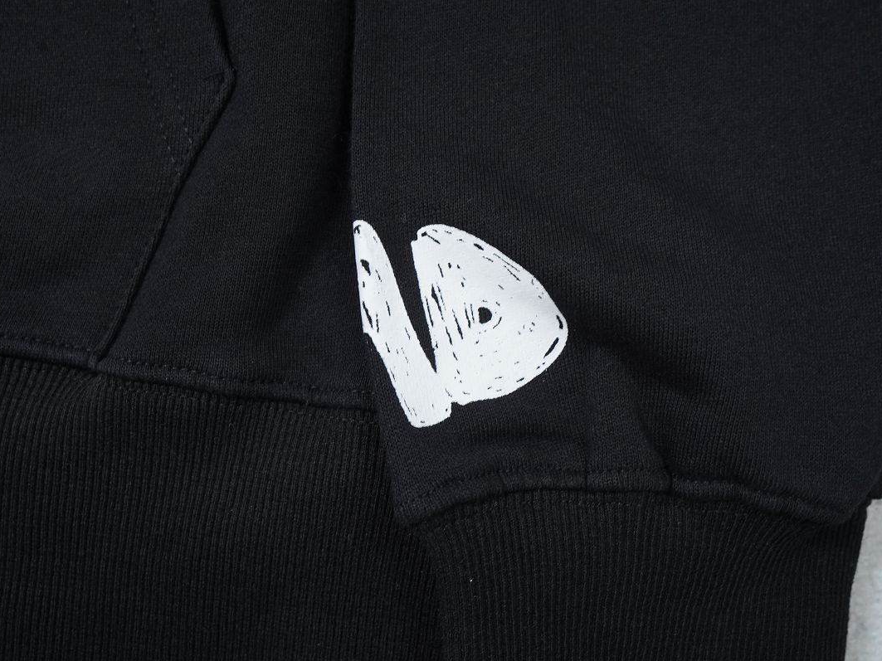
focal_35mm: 38
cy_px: 330
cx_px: 394
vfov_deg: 37.7
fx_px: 968
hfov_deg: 48.9
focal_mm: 35
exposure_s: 1/100
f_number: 10
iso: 1600
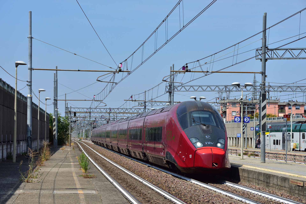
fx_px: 829
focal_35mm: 98
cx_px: 153
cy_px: 102
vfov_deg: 14.0
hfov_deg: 20.9
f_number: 7.1
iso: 200
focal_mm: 65
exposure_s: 1/800
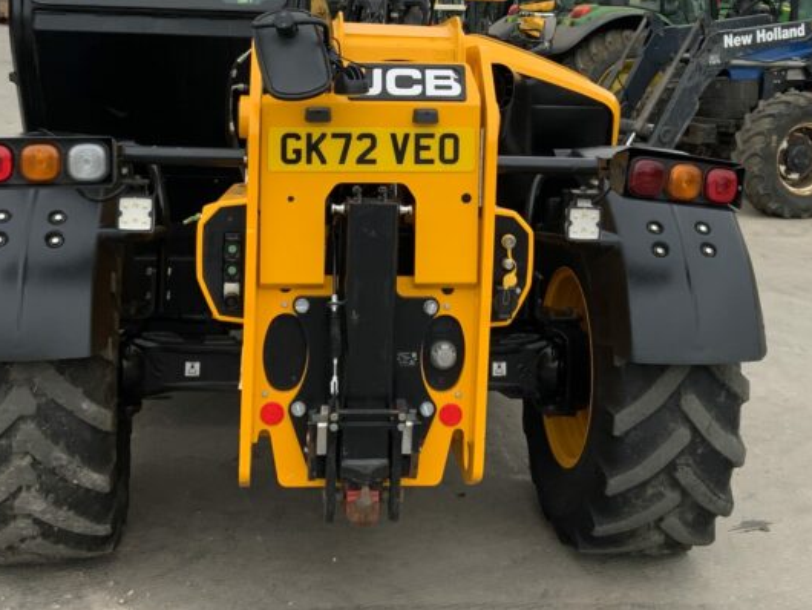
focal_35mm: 56
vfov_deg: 25.7
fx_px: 1314
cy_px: 135
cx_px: 434
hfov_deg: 34.3
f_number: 1.8
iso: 16
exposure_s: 1/1076
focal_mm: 3
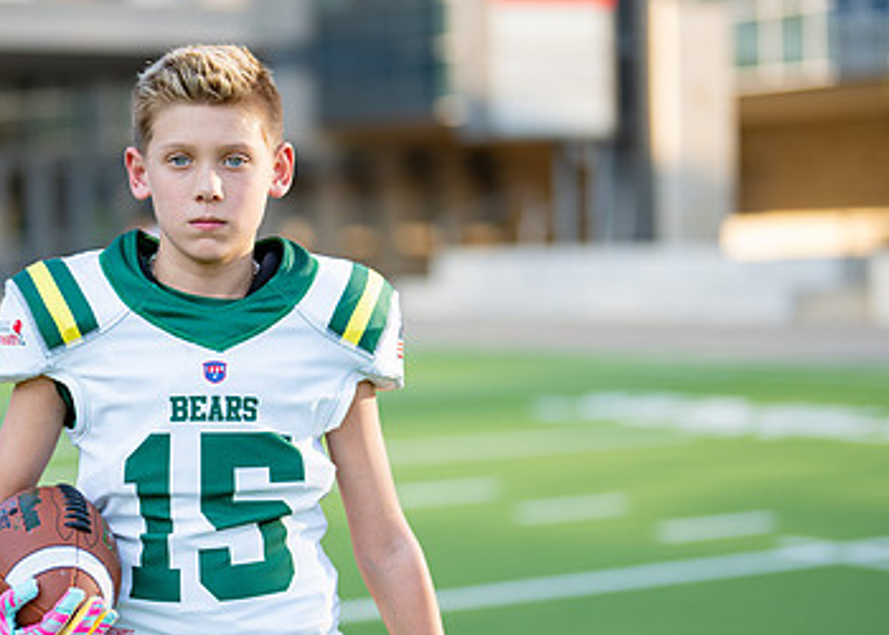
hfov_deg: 19.1
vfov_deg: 13.8
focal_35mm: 104
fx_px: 2626
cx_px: 234
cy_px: 406
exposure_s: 1/2500
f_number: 1.2
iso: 100
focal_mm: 50
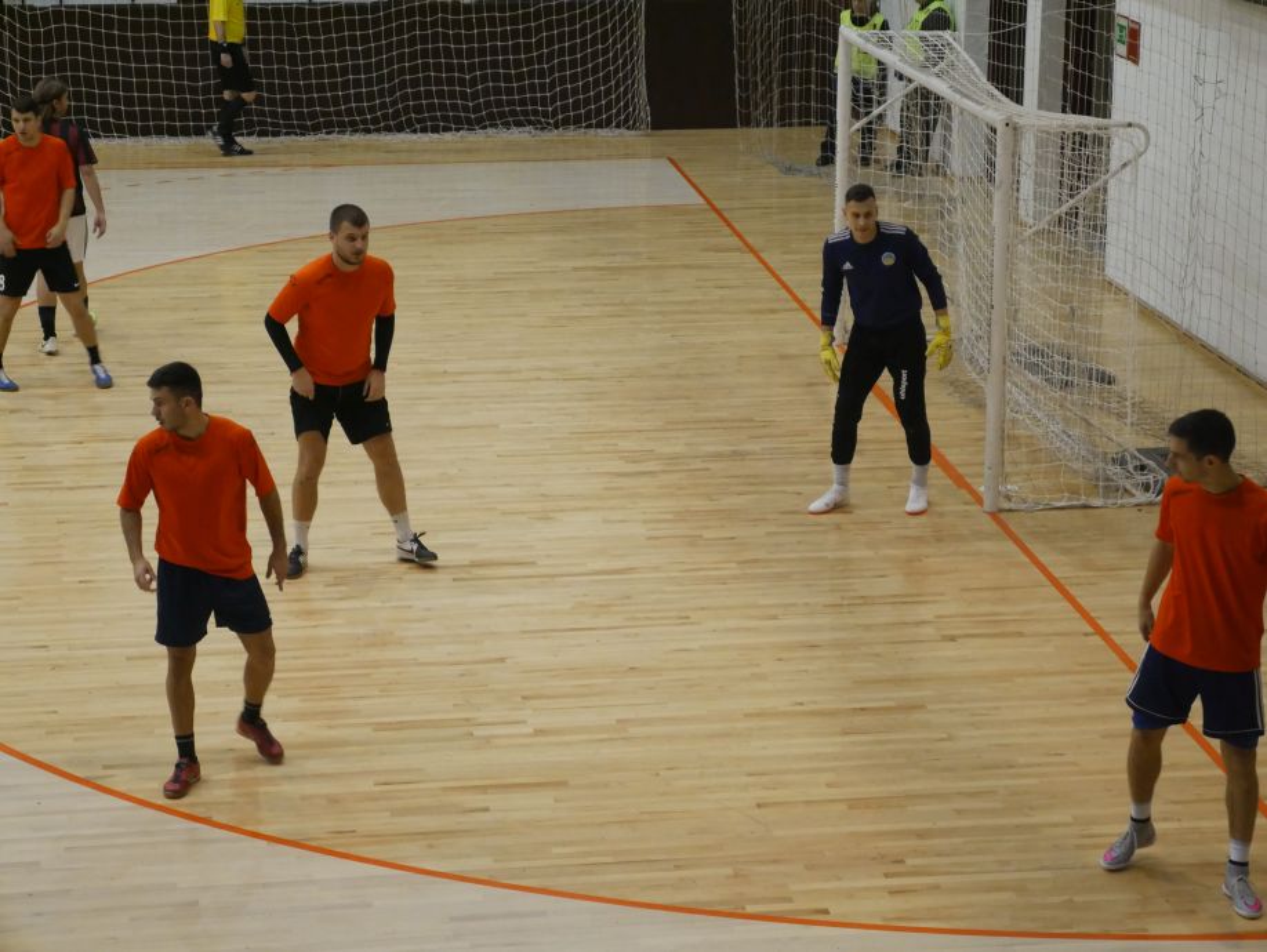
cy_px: 476
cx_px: 634
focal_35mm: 84
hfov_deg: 23.3
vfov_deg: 17.6
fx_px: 3077
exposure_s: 1/100
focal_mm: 42
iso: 3200
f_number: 5.6
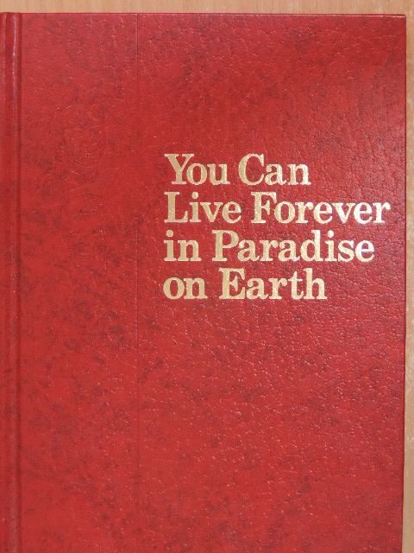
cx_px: 207
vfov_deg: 23.0
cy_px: 276
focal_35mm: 85
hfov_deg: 17.4
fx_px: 1355
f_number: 4
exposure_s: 1/25
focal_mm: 15.1
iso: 720
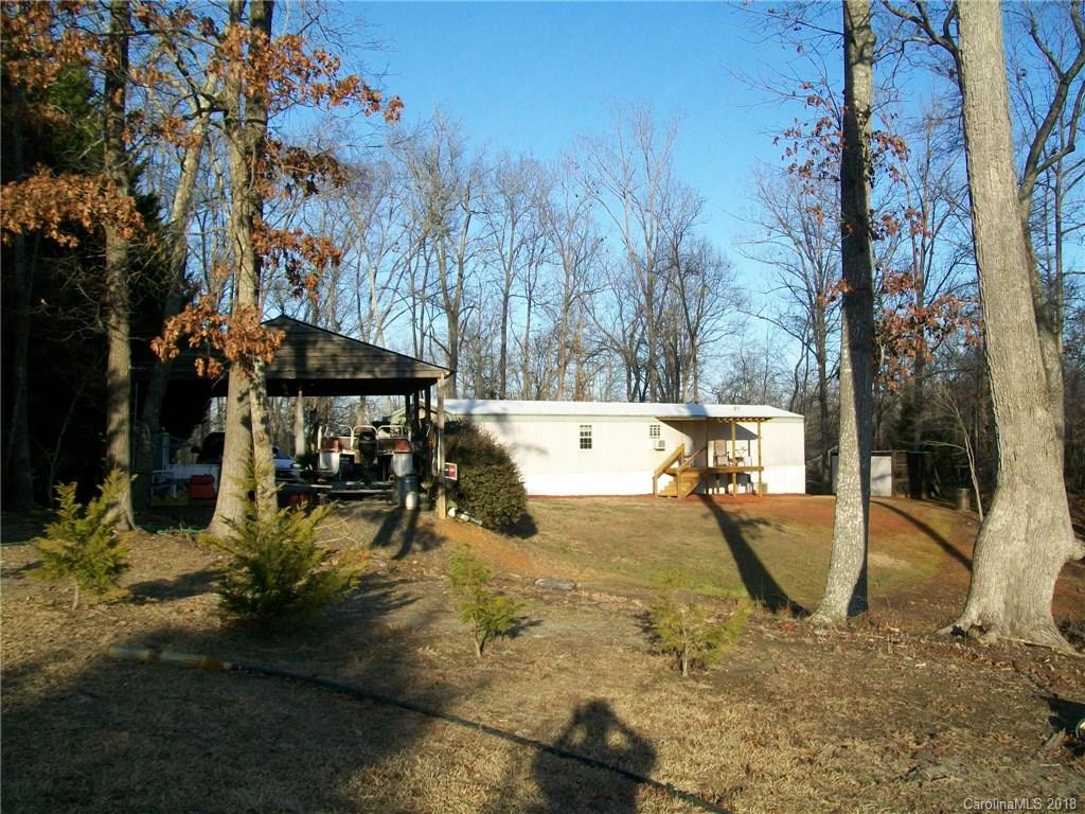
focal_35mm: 36
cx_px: 542
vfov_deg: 39.7
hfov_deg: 51.4
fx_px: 1128
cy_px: 407
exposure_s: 1/640
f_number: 2.7
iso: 64
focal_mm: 6
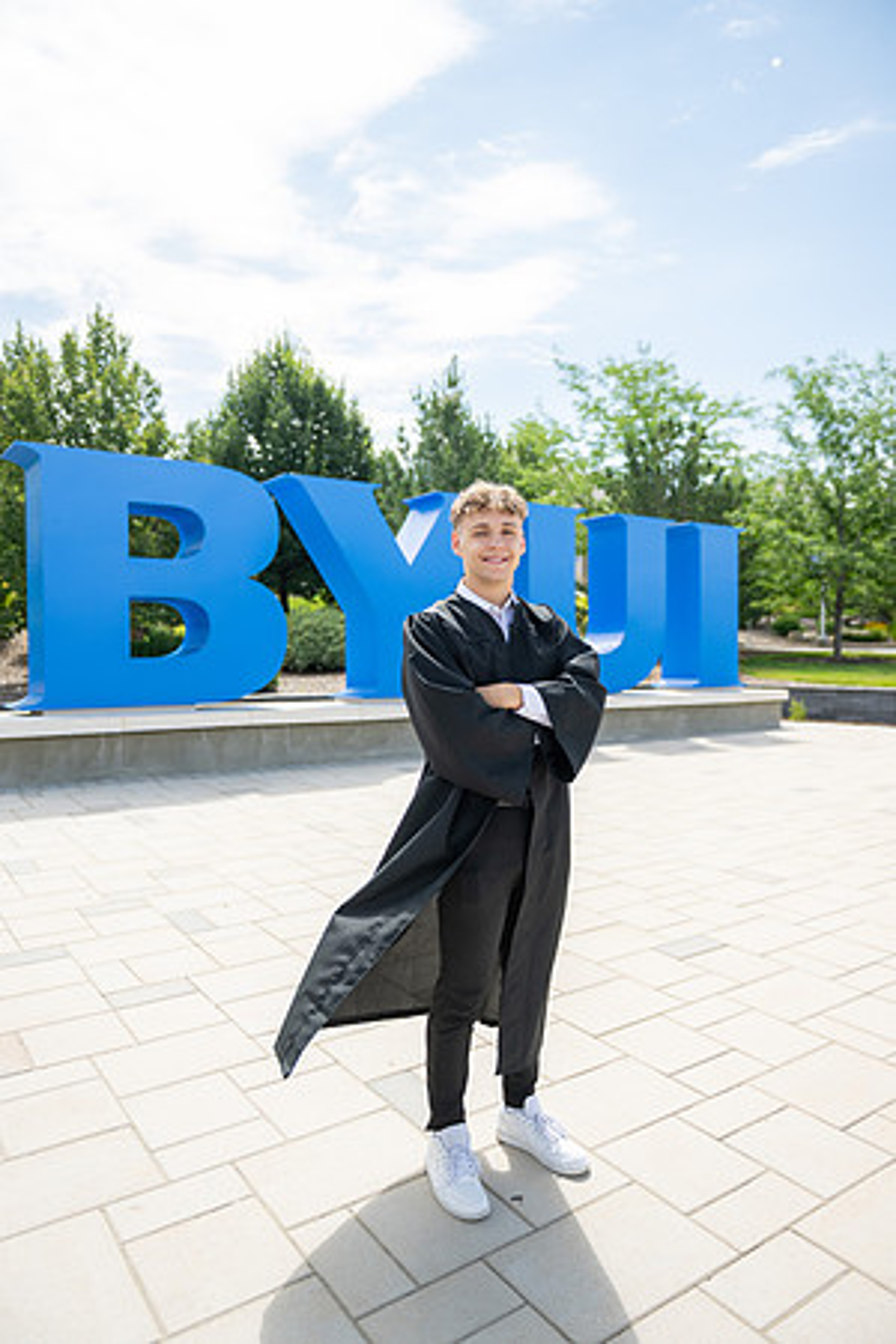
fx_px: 896
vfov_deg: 73.7
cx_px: 448
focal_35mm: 24
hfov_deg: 53.1
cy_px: 672
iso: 100
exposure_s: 1/1250
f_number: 2.8
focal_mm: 24
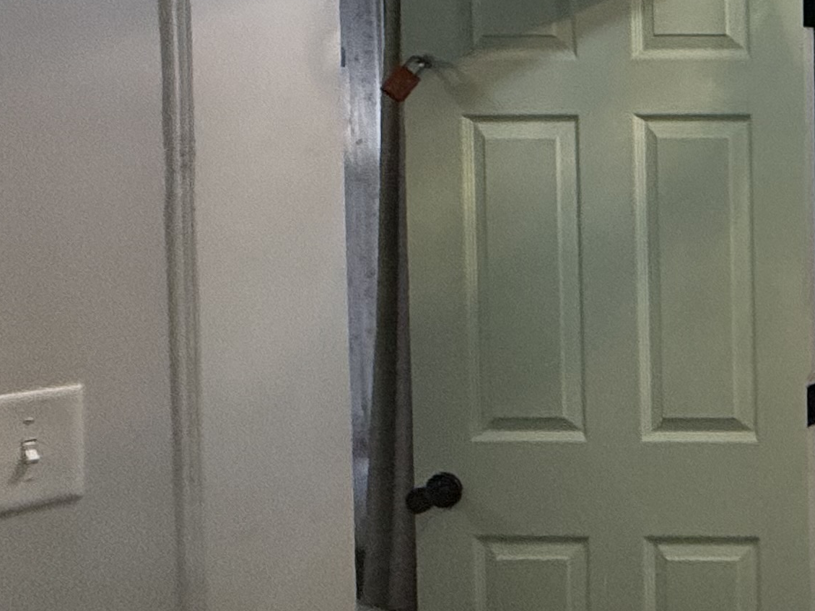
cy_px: 102
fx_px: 1177
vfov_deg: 28.3
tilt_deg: -1.4
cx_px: 1440
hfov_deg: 22.8
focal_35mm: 50
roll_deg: -0.7
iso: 320
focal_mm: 2.22
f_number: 2.2
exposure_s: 1/120
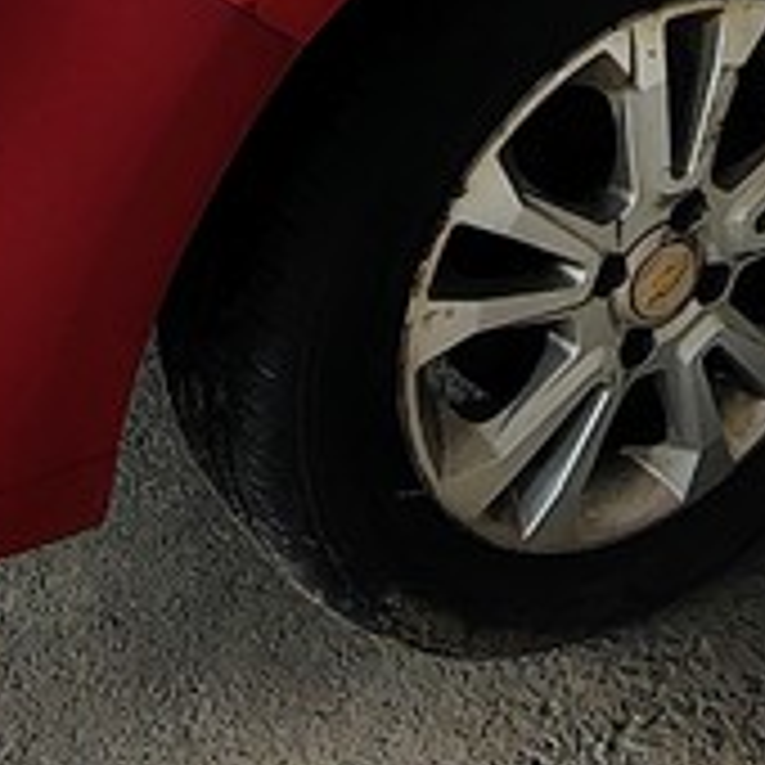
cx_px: 677
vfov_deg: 17.6
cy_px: -374
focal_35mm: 89
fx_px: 2225
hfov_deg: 19.2
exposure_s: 1/120
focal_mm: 2.13
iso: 226
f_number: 2.2
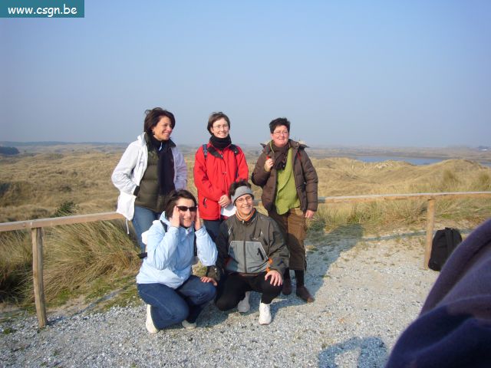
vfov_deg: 48.2
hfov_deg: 61.7
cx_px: 246
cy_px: 184
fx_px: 411
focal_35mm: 29
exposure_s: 1/250
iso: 80
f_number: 5.6
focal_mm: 4.7
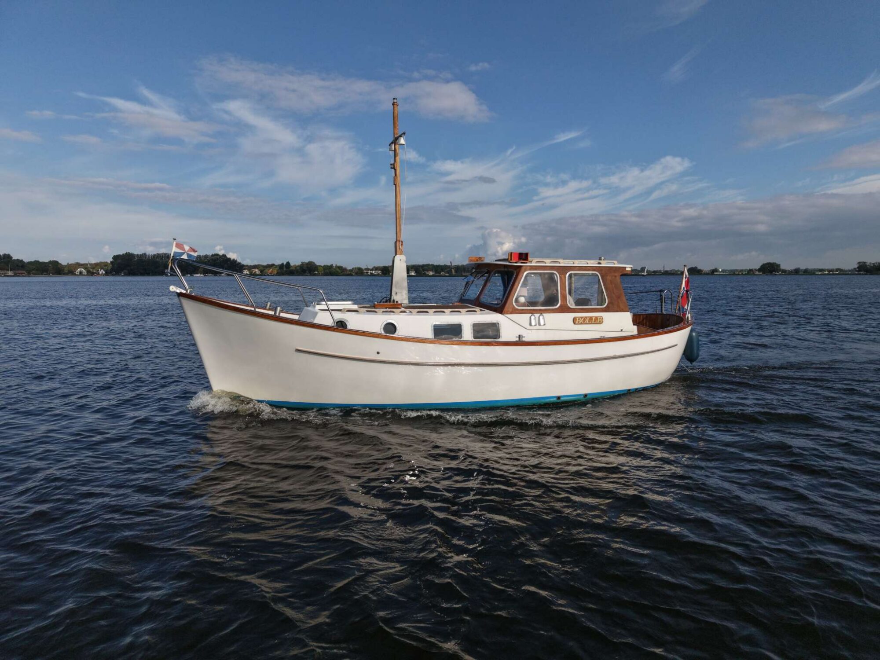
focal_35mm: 24
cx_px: 440
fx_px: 610
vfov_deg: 56.8
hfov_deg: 71.6
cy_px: 330
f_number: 1.8
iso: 150
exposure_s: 1/1000
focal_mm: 8.67
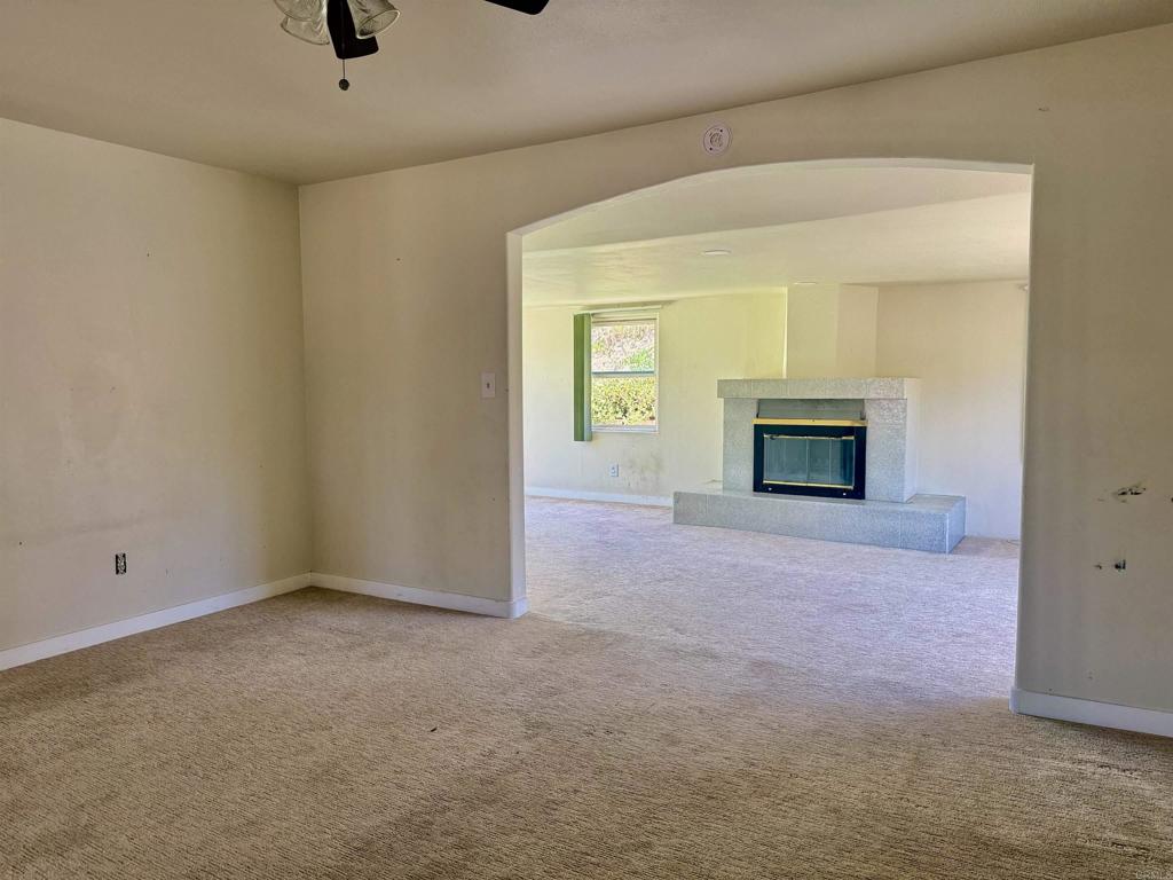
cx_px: 586
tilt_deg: -4.4
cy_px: 440
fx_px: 813
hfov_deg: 71.6
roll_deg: +0.3
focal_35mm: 24
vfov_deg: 56.8
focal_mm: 6.76
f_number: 1.78
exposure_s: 1/139
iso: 80
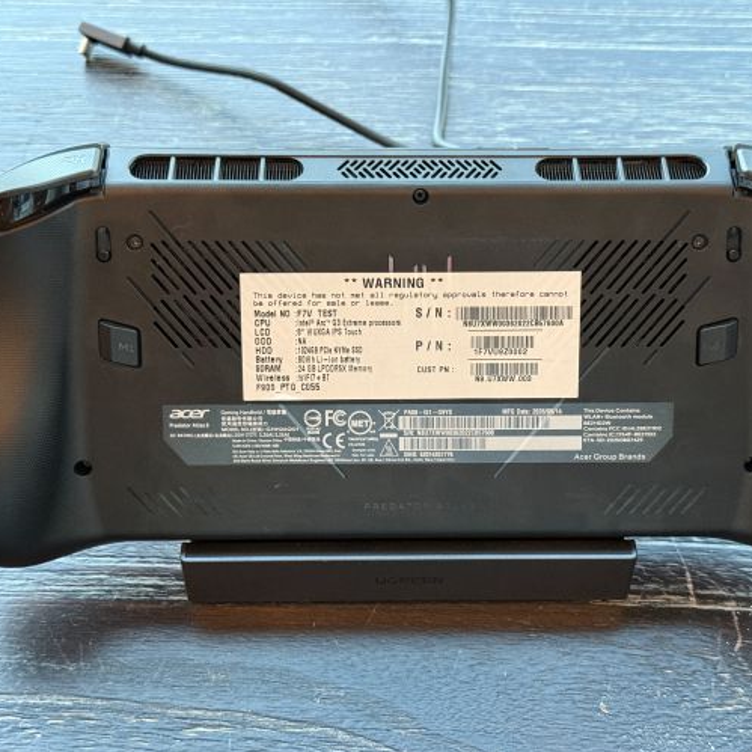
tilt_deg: -49.7
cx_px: 422
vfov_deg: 30.0
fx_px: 1401
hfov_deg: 30.0
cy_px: 378
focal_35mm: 57
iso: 400
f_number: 1.78
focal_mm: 6.76
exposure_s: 1/36
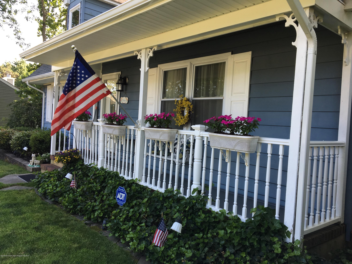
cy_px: 132
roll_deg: -3.7
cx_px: 176
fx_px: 295
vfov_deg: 48.2
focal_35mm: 29
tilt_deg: +0.1
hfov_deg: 61.7
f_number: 2.2
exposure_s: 1/121
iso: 25
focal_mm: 4.15
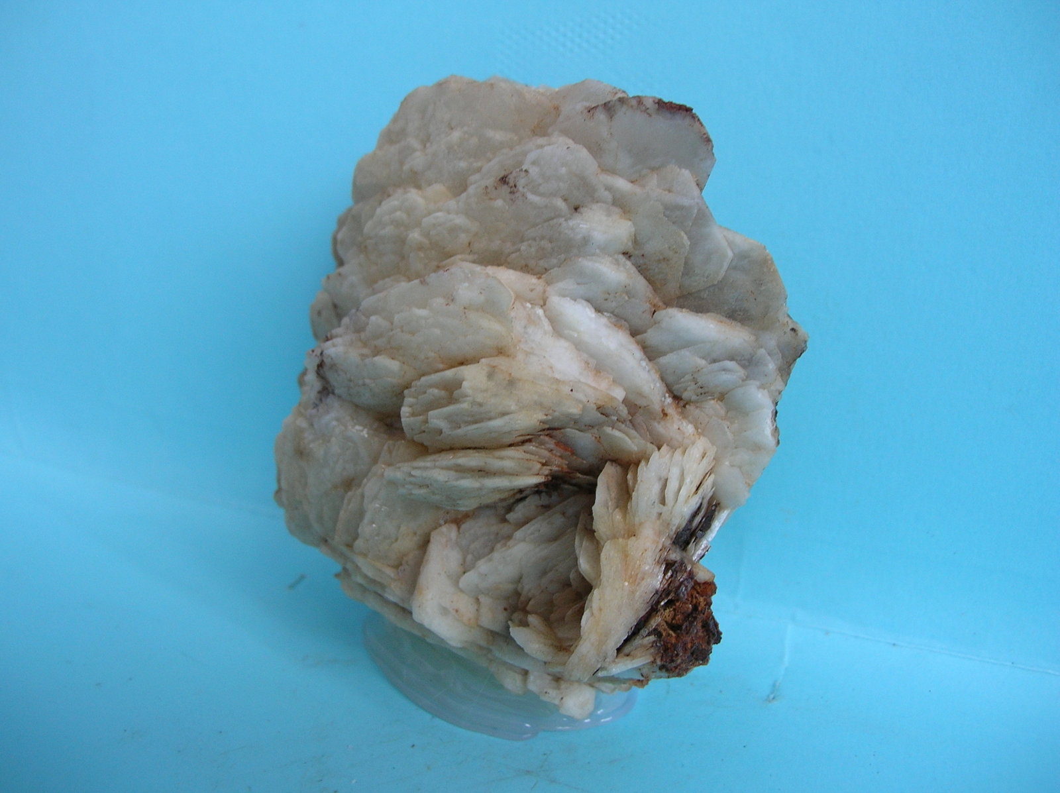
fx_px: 1101
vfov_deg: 39.6
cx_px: 530
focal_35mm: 36
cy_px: 396
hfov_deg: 51.4
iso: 50
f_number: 2.7
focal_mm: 6
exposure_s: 1/15.3
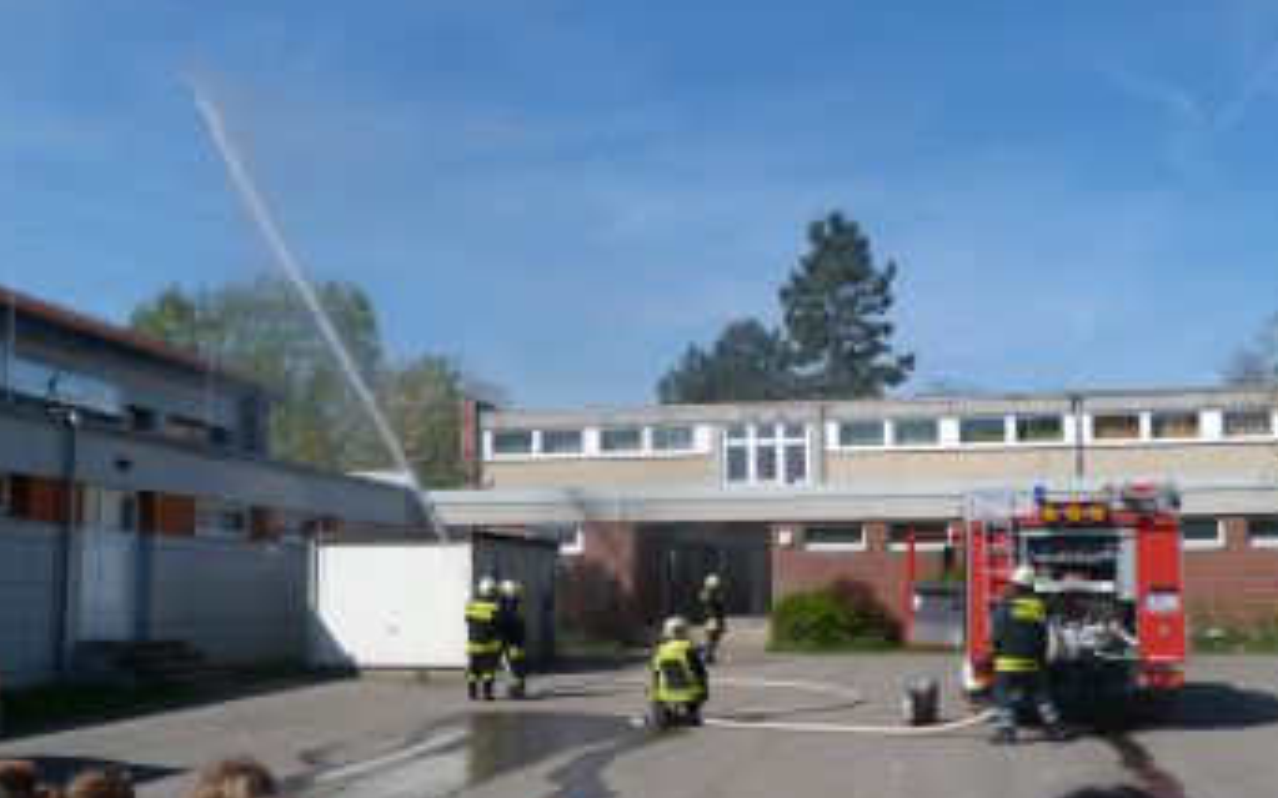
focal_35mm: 41
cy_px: 423
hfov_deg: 48.2
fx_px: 1428
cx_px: 615
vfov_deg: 31.2
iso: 80
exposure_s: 1/400
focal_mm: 5.9
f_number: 5.6
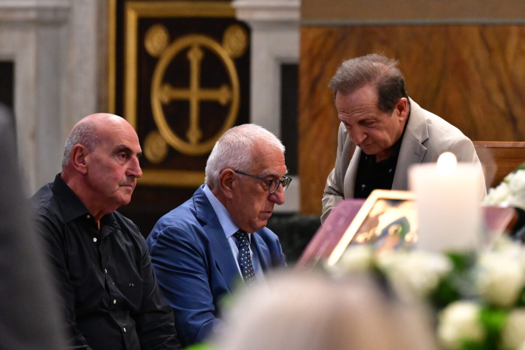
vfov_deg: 4.6
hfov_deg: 6.9
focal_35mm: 300
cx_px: 262
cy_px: 175
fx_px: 4375
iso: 8000
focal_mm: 200
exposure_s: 1/200
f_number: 4.5
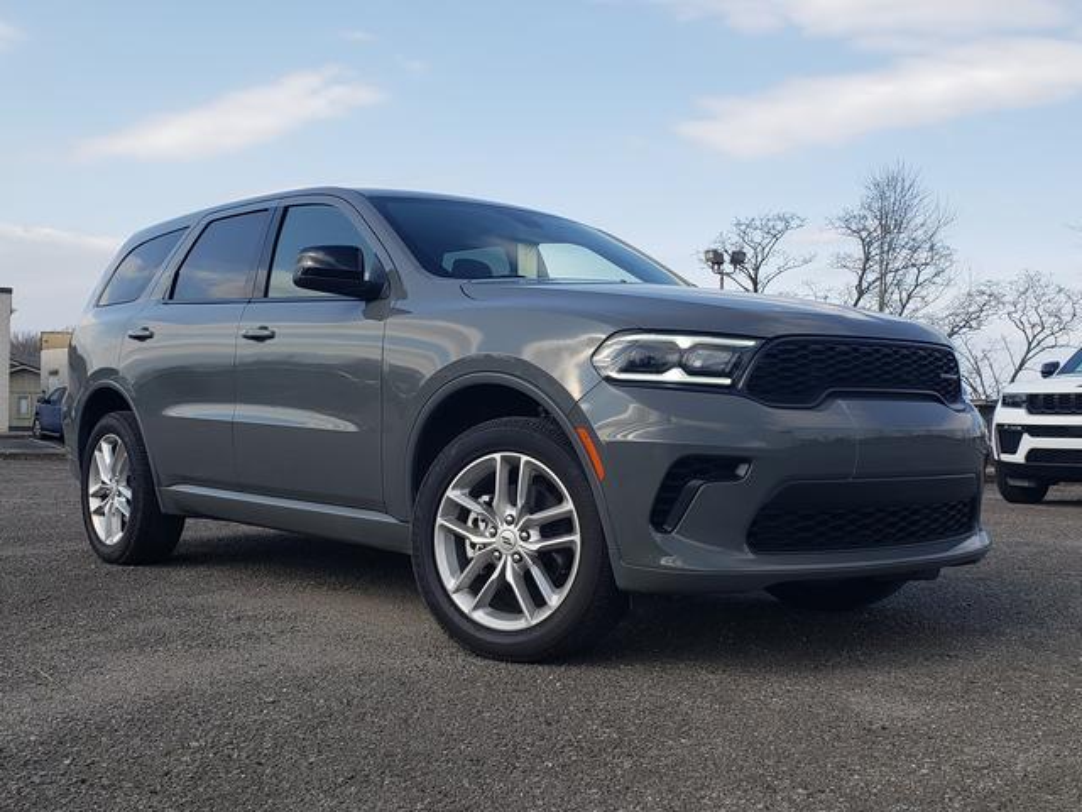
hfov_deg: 67.3
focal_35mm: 26
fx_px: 813
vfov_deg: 53.1
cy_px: 406
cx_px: 541
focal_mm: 4.3
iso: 50
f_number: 2.4
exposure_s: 1/802
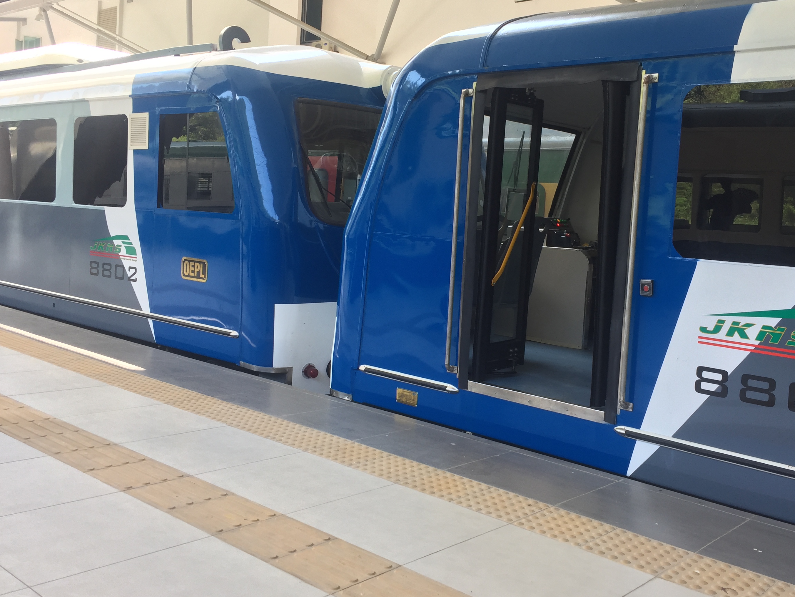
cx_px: 453
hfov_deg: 52.5
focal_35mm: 35
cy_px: 284
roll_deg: -5.5
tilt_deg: -3.4
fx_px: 804
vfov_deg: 40.7
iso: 32
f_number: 2.2
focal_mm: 4.15
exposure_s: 1/100
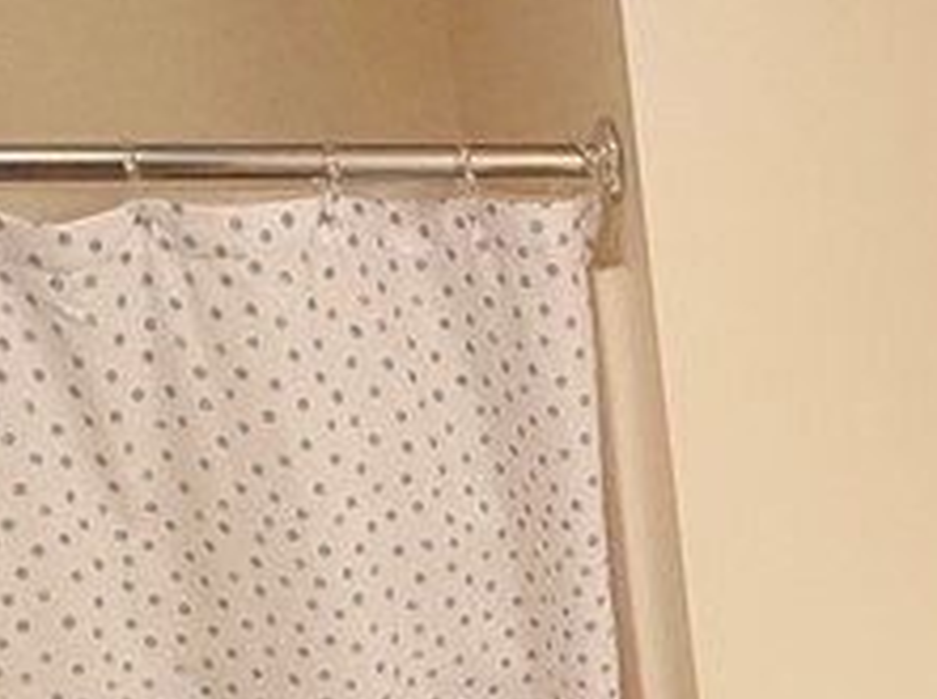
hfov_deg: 27.1
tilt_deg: -30.9
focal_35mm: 65
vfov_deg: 18.3
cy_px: 1216
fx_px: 1757
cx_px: 1064
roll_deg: +0.4
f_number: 2.2
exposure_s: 1/120
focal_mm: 2.22
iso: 160
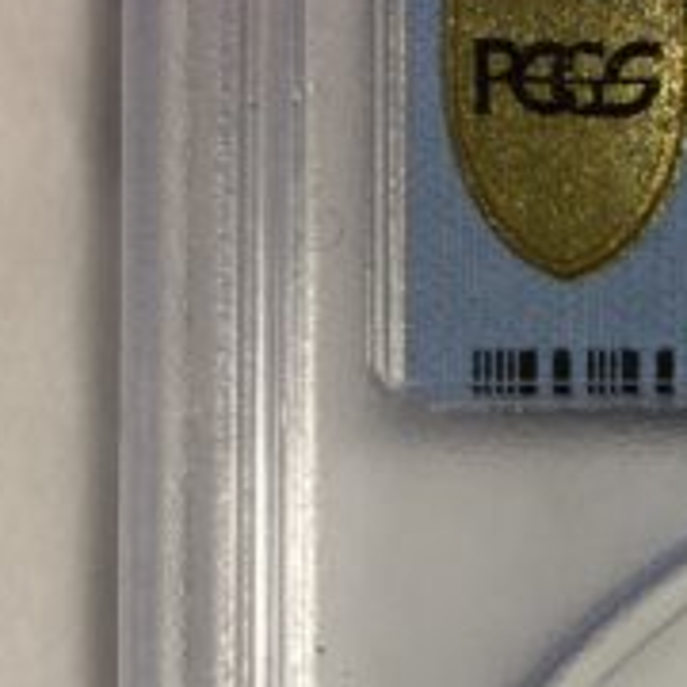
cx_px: 1118
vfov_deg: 14.8
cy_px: 809
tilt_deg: -88.2
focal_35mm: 114
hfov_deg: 14.0
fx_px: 2560
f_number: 2.2
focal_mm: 4.15
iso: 50
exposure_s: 1/120
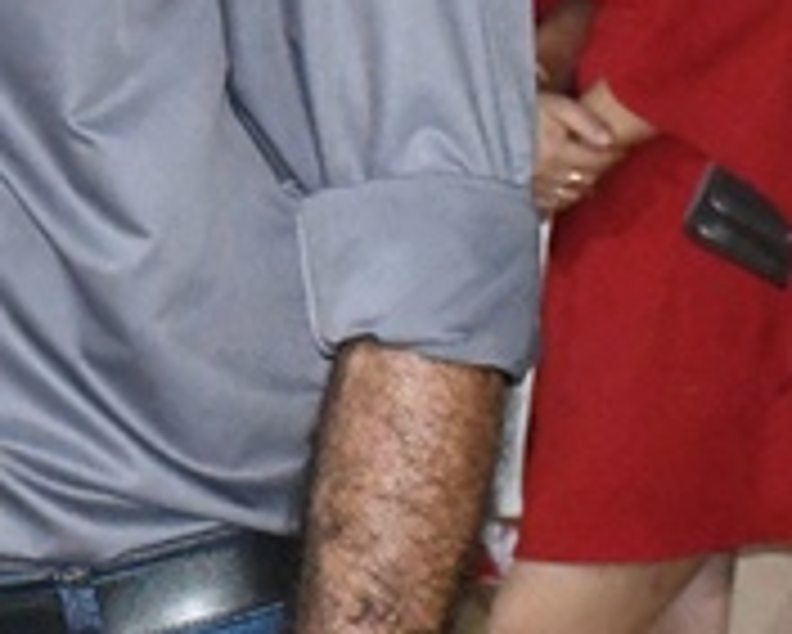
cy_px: -25
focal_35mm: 213
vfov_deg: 7.2
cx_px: 144
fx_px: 4996
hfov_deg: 9.0
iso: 10000
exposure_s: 1/250
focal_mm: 26
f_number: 5
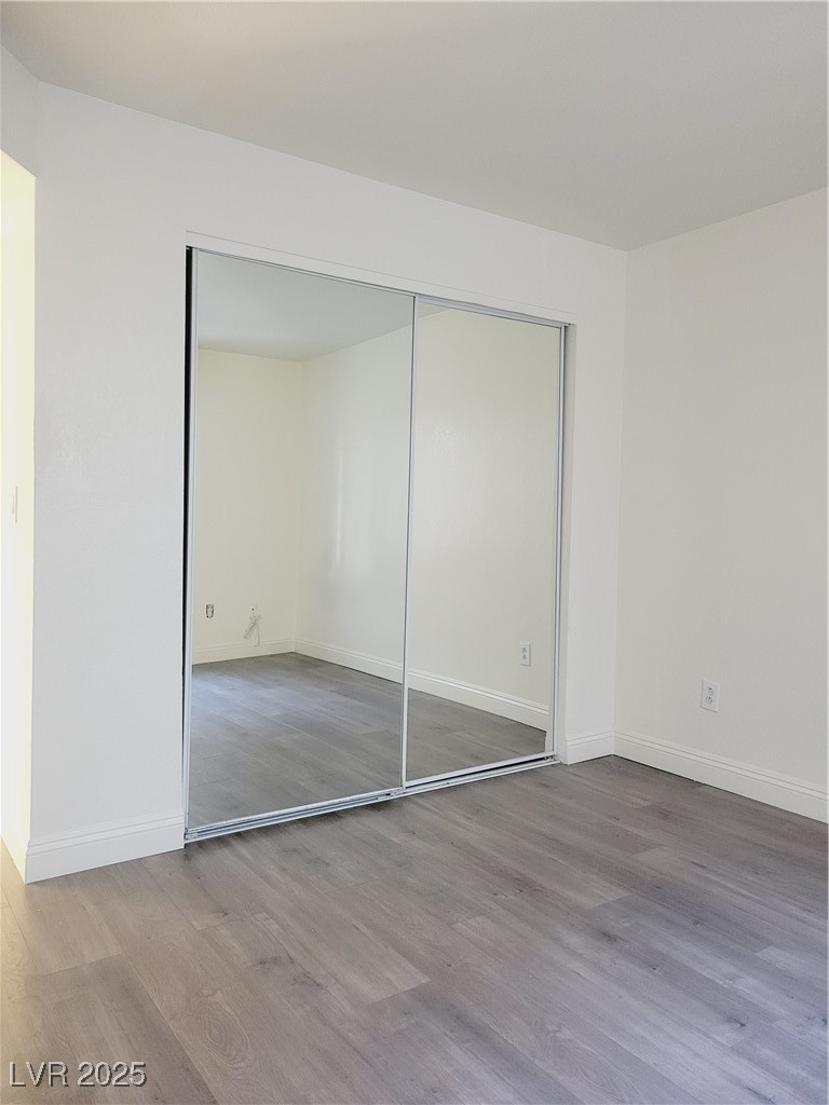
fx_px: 830
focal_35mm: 26
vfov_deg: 67.3
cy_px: 552
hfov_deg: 53.1
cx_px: 414
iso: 500
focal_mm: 5.4
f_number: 1.8
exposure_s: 1/40
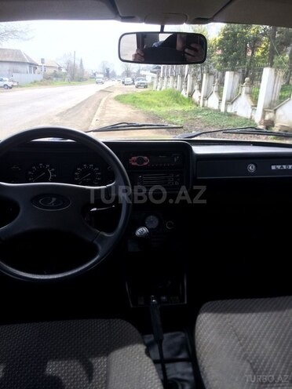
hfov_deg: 48.2
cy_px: 194
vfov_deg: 61.7
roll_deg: -2.5
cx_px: 146
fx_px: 326
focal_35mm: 29
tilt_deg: -18.6
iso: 32
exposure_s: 1/507
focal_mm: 4.15
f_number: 2.2
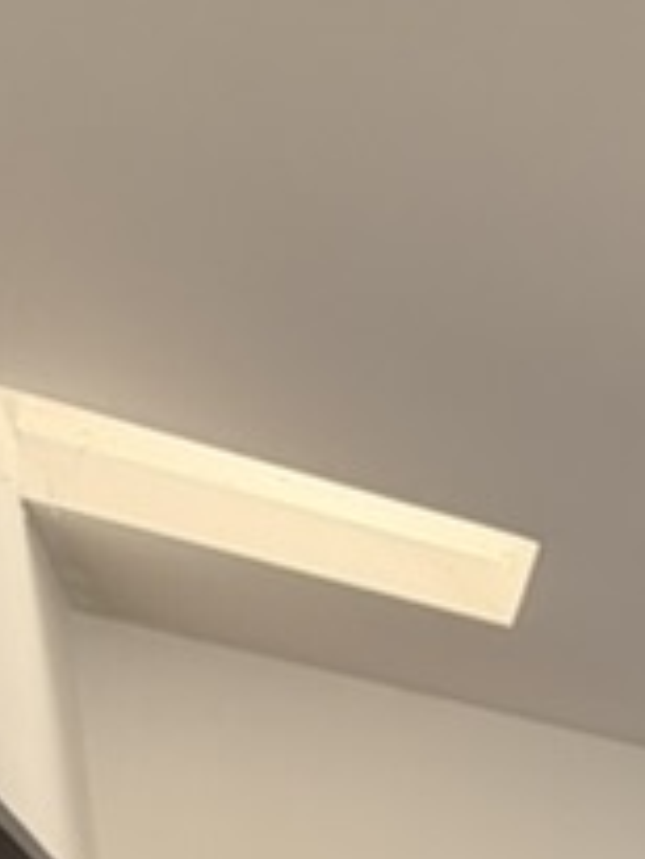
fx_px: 1737
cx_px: 1290
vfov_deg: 20.2
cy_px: 1534
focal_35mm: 70
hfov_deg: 16.2
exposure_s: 1/121
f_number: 2.2
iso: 64
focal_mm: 2.22
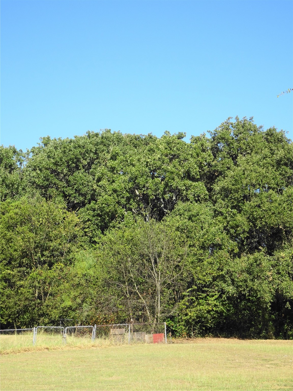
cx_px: 146
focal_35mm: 68
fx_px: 767
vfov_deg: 28.6
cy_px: 196
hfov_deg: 21.6
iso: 80
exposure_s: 1/400
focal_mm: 11.66
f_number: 4.5
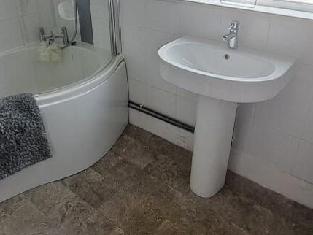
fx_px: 280
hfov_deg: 58.3
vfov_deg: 44.7
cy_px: 75
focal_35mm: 31
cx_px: 144
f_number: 2.2
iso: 50
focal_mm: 1.74
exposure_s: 1/100
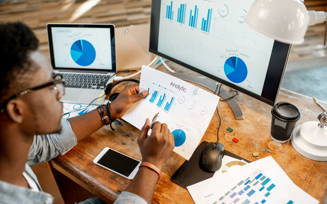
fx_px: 321
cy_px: 104
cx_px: 164
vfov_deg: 35.3
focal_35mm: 36
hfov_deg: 54.0
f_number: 2.2
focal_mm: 35
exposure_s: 1/160
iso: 250
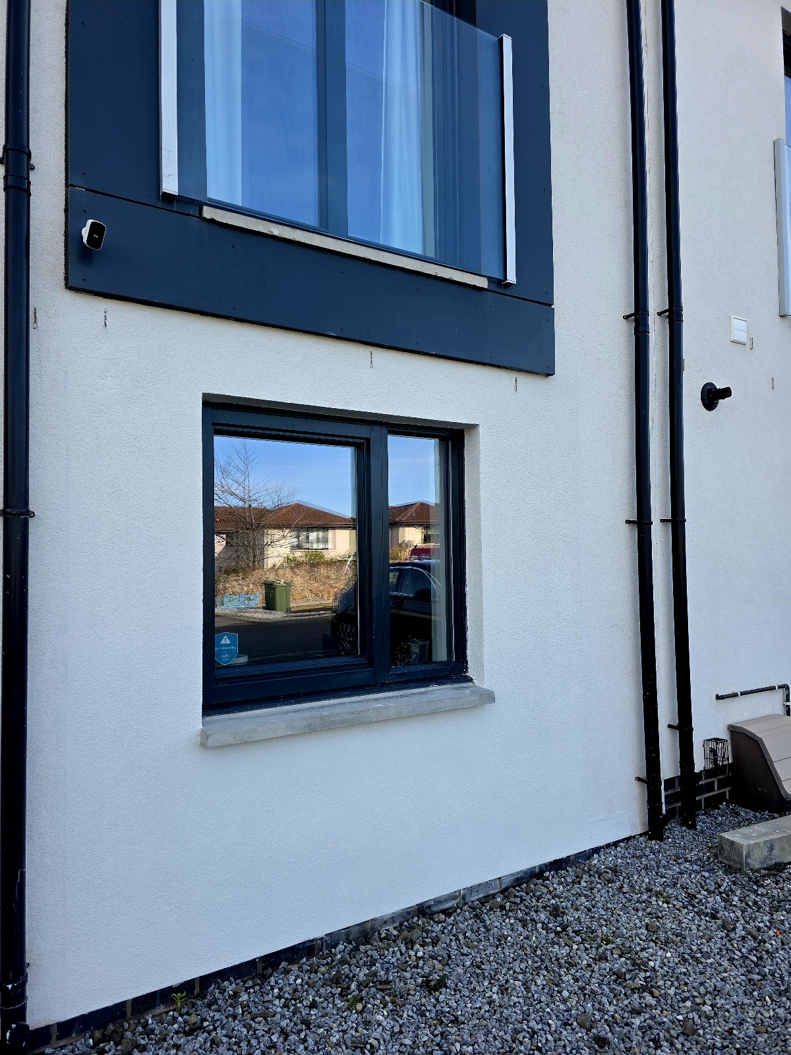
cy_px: 528
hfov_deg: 58.9
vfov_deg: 73.9
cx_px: 396
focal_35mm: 23
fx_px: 701
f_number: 1.7
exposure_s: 1/1429
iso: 80
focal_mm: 6.3
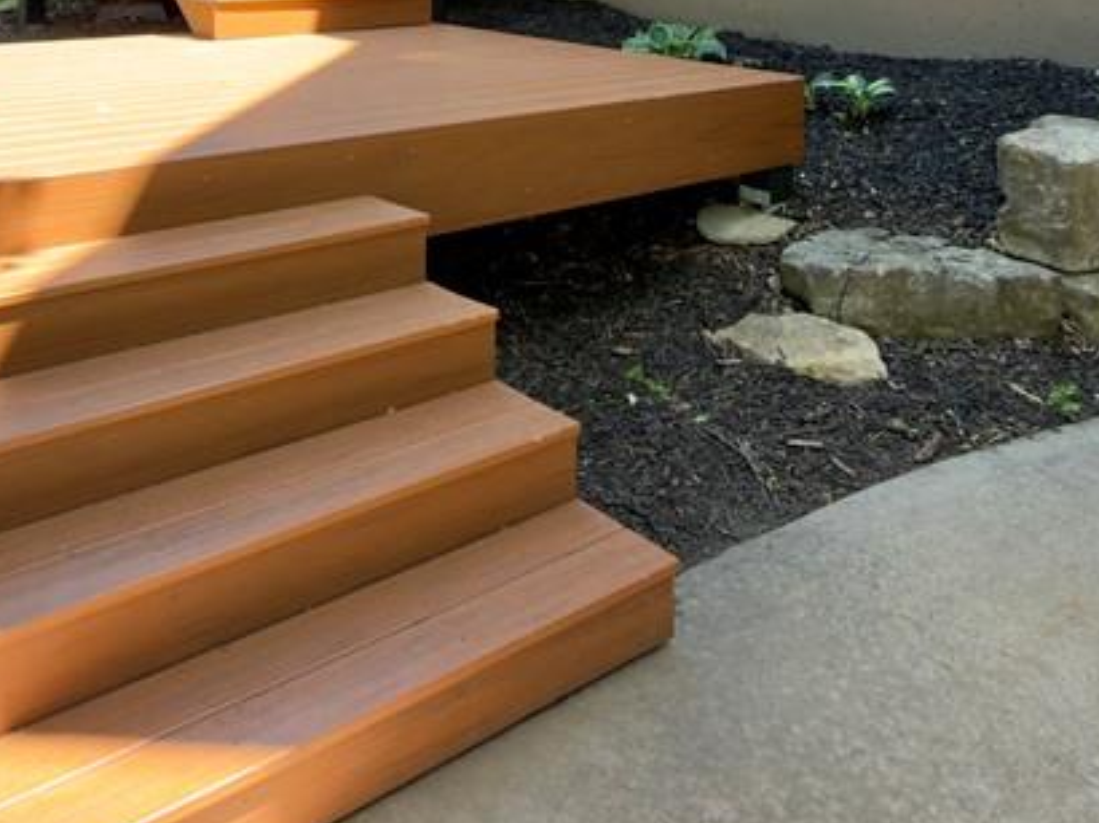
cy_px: -48
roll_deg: -0.7
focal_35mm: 35
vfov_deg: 35.6
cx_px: 397
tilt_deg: -2.3
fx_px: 1111
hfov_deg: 52.0
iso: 50
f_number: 2.2
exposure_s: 1/88
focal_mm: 2.22
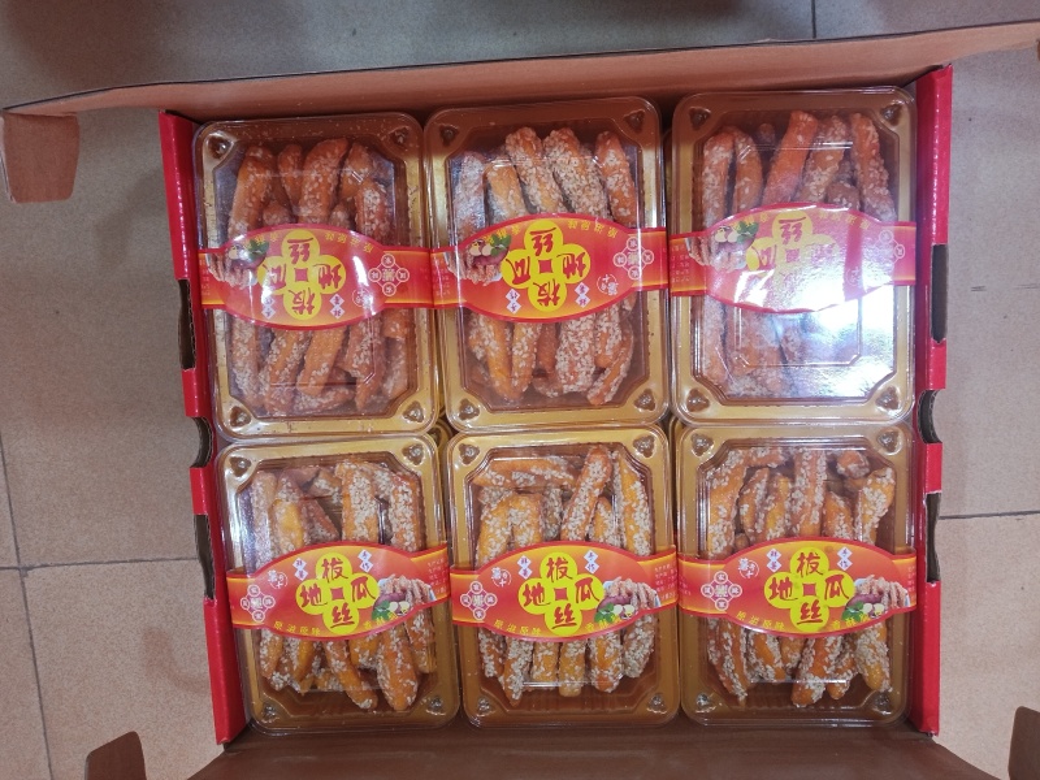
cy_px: 390
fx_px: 811
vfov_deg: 51.4
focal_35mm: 27
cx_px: 520
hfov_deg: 65.3
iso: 562
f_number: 1.8
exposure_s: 1/25
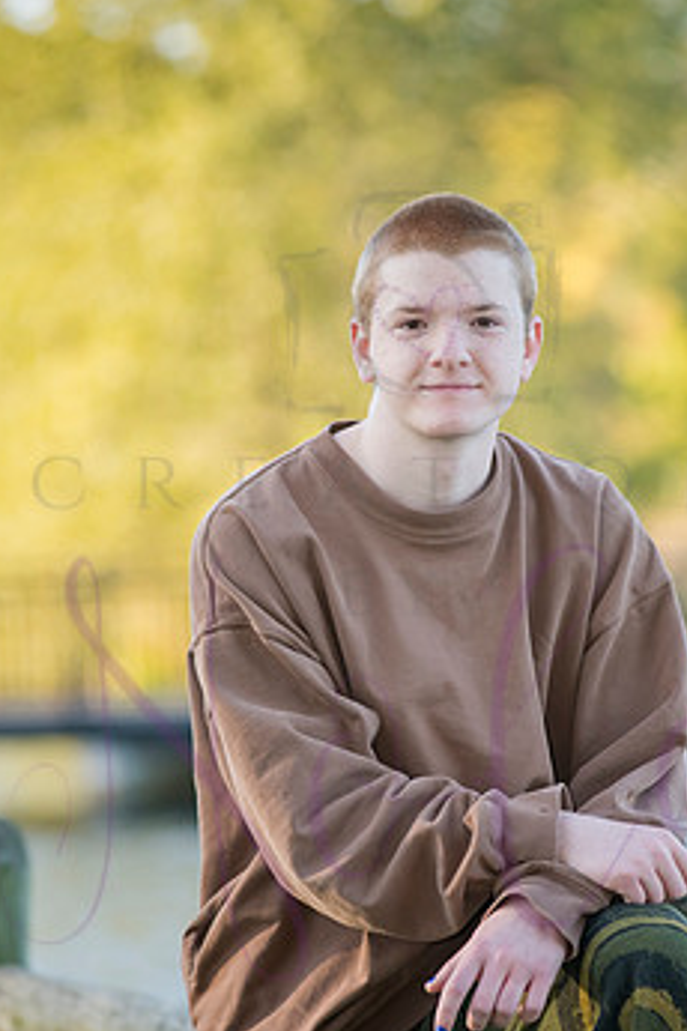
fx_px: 5782
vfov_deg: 10.2
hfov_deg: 6.8
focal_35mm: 202
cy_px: 589
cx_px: 430
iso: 400
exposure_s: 1/640
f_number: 4
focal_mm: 155
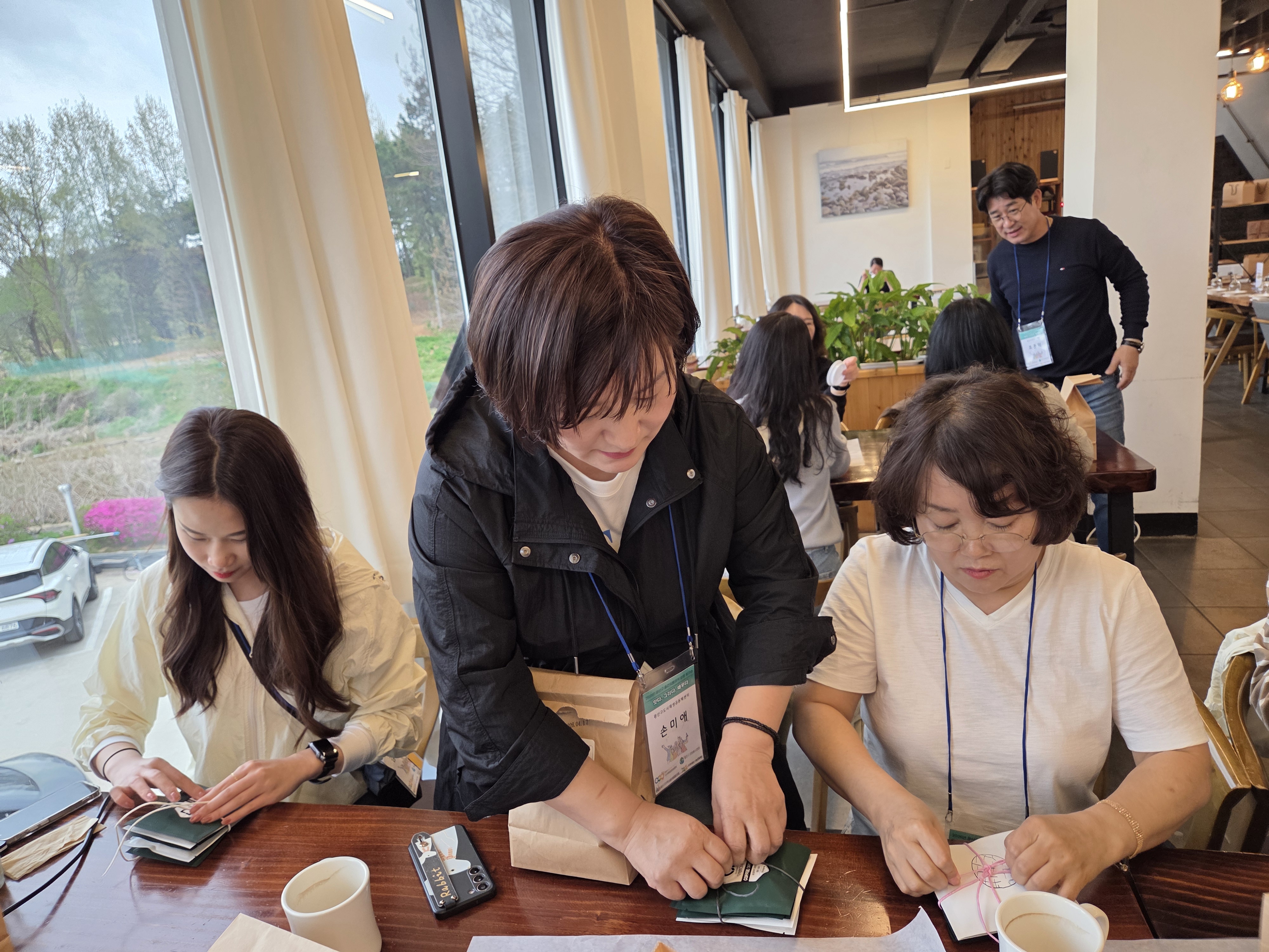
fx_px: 843
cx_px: 634
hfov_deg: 73.9
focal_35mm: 23
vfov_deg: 58.9
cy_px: 476
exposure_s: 1/120
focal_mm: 5.4
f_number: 1.8
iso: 125
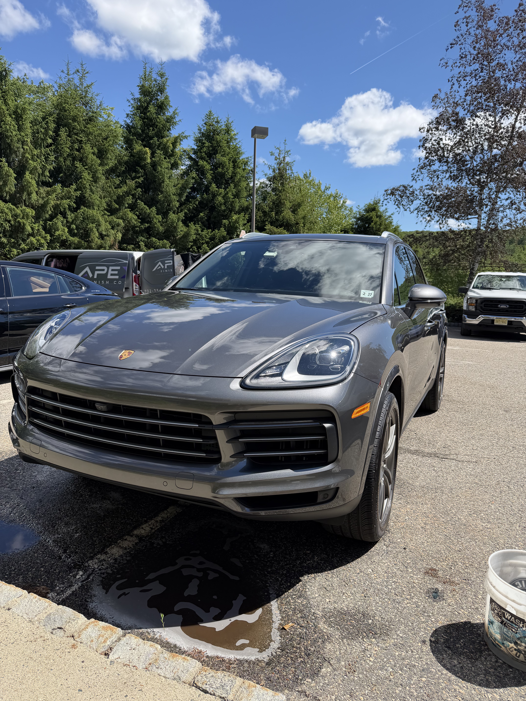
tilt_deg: -8.6
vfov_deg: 71.6
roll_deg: -2.7
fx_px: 486
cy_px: 350
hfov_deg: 56.8
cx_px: 263
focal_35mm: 24
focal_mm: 6.76
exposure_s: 1/3279
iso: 80
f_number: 1.78
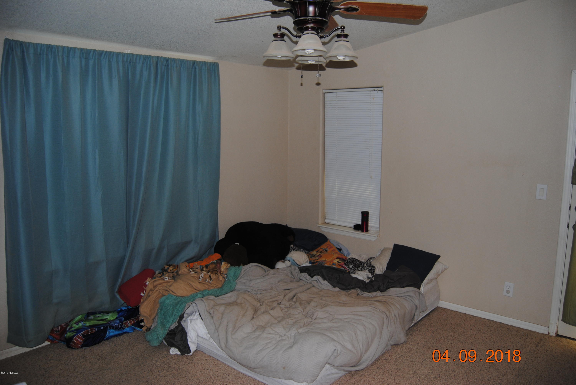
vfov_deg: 48.0
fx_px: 432
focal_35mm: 27
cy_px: 192
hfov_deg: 67.3
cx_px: 288
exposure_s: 1/60
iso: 200
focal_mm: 18
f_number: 3.5
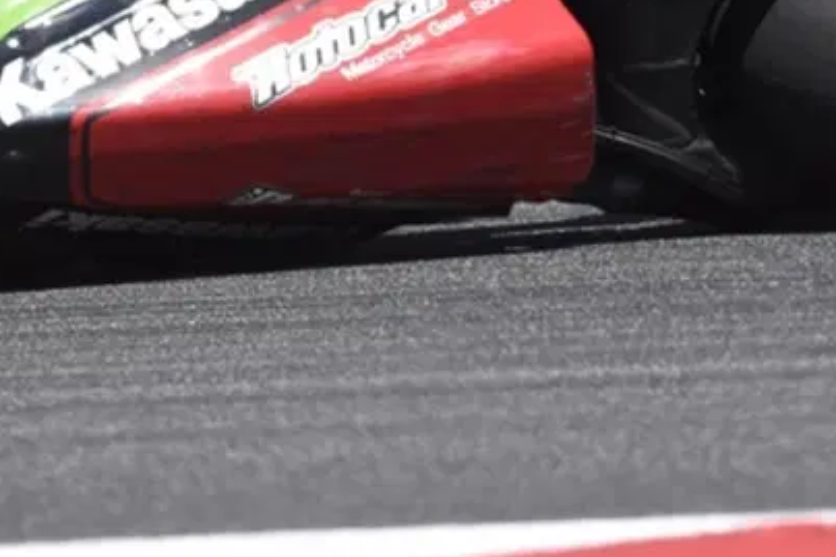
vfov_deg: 0.9
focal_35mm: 1484
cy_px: -185
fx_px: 34446
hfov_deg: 1.4
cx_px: 52
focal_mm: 500
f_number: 7.1
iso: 320
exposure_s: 1/1000
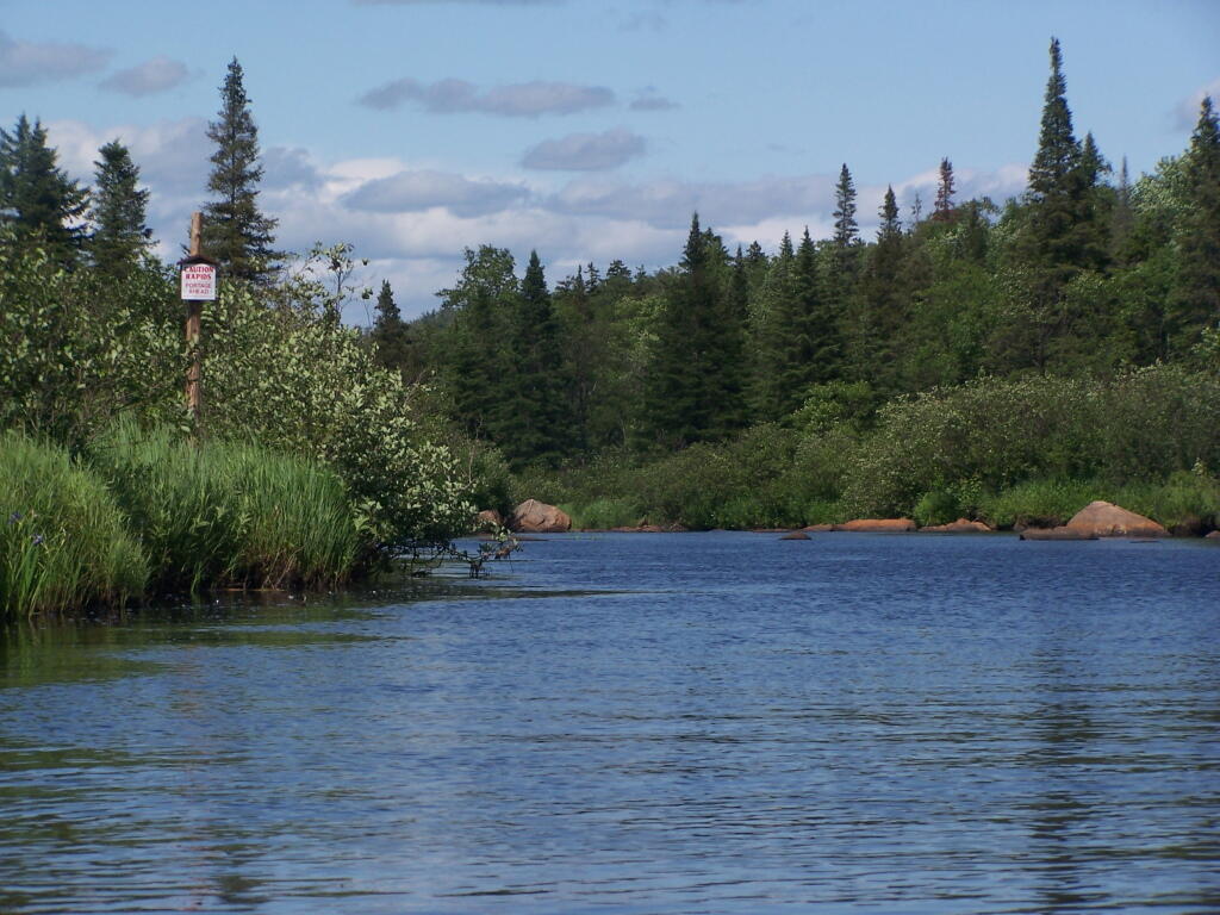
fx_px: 4511
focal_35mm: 128
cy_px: 458
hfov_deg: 15.4
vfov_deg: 11.6
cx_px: 610
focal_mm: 21.2
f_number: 4.5
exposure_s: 1/1000
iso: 80
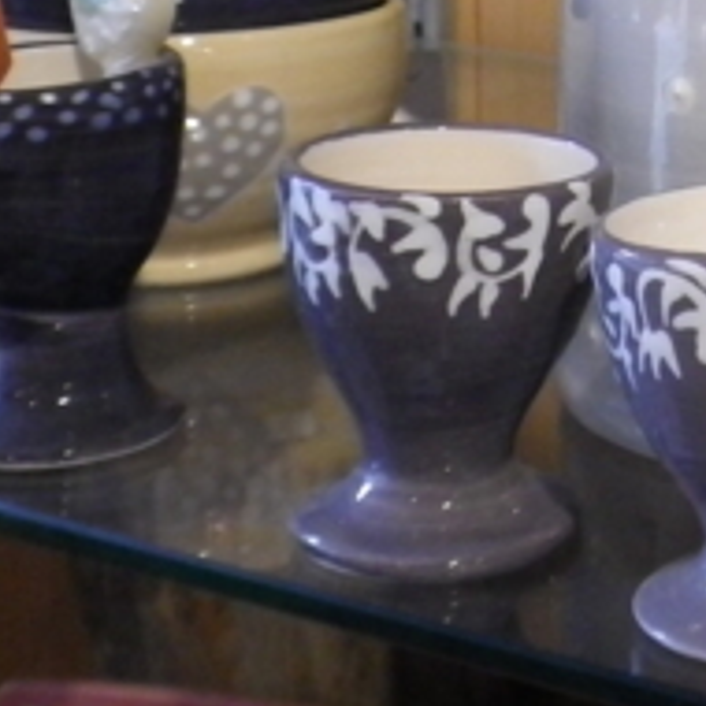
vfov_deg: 16.0
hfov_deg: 15.6
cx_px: 1022
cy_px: -186
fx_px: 2400
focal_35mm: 104
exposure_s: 1/50
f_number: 3.5
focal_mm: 5.05
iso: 320
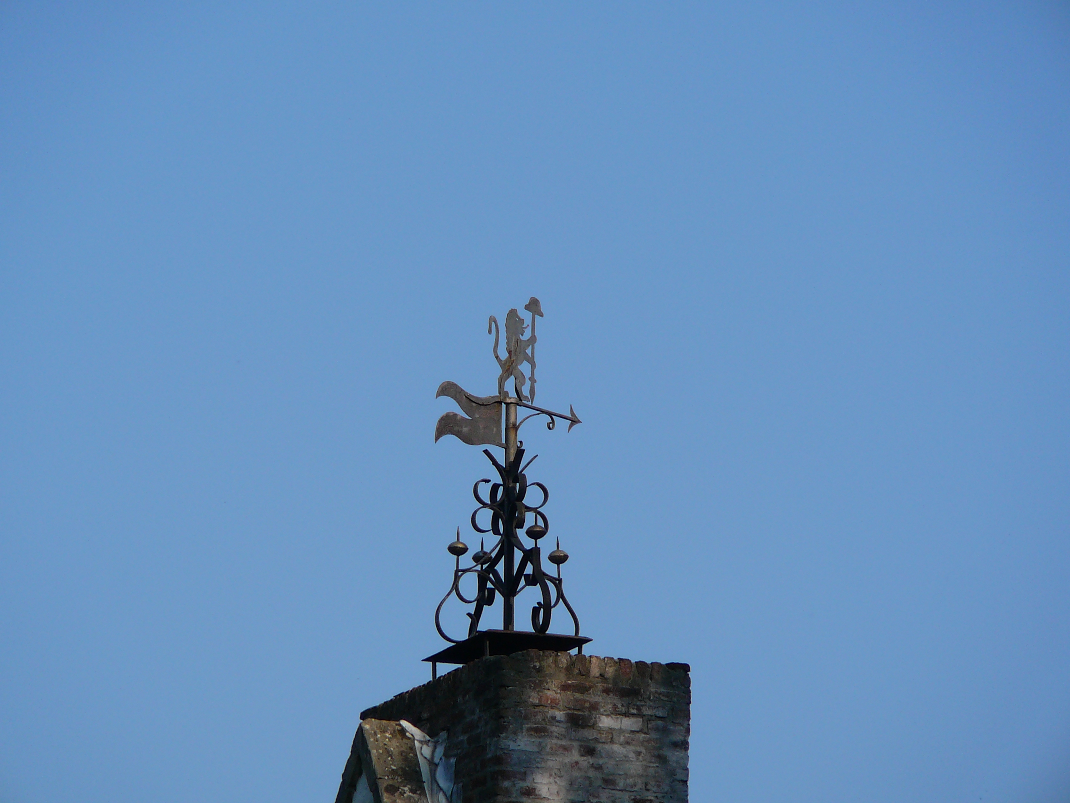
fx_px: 10819
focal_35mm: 350
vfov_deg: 4.2
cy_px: 402
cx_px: 535
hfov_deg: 5.7
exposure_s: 1/800
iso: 80
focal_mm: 52
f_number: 4.2
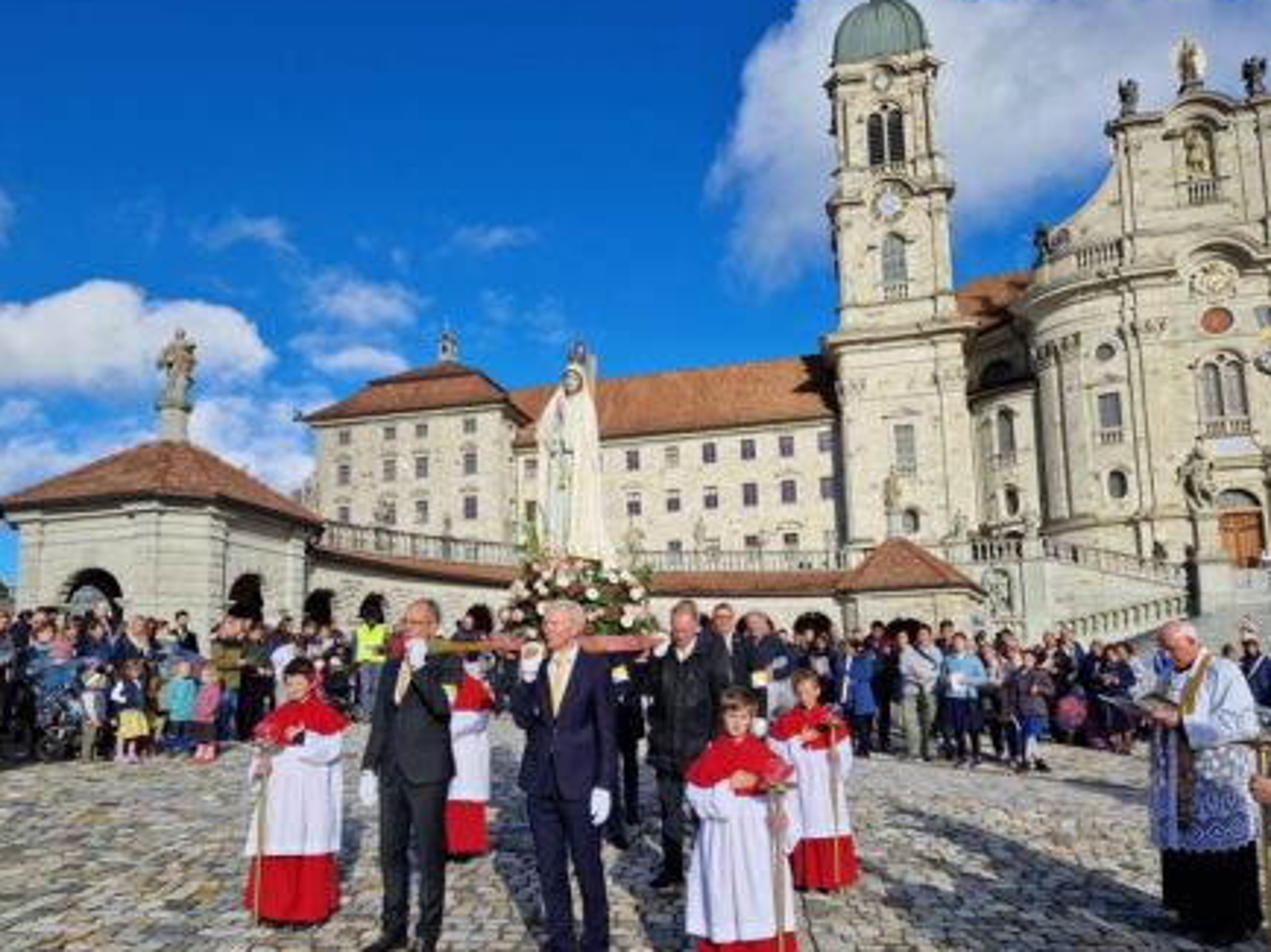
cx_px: 650
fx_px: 991
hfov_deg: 65.3
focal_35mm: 27
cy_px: 539
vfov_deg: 51.2
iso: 50
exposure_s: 1/2344
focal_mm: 5.4
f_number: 1.8
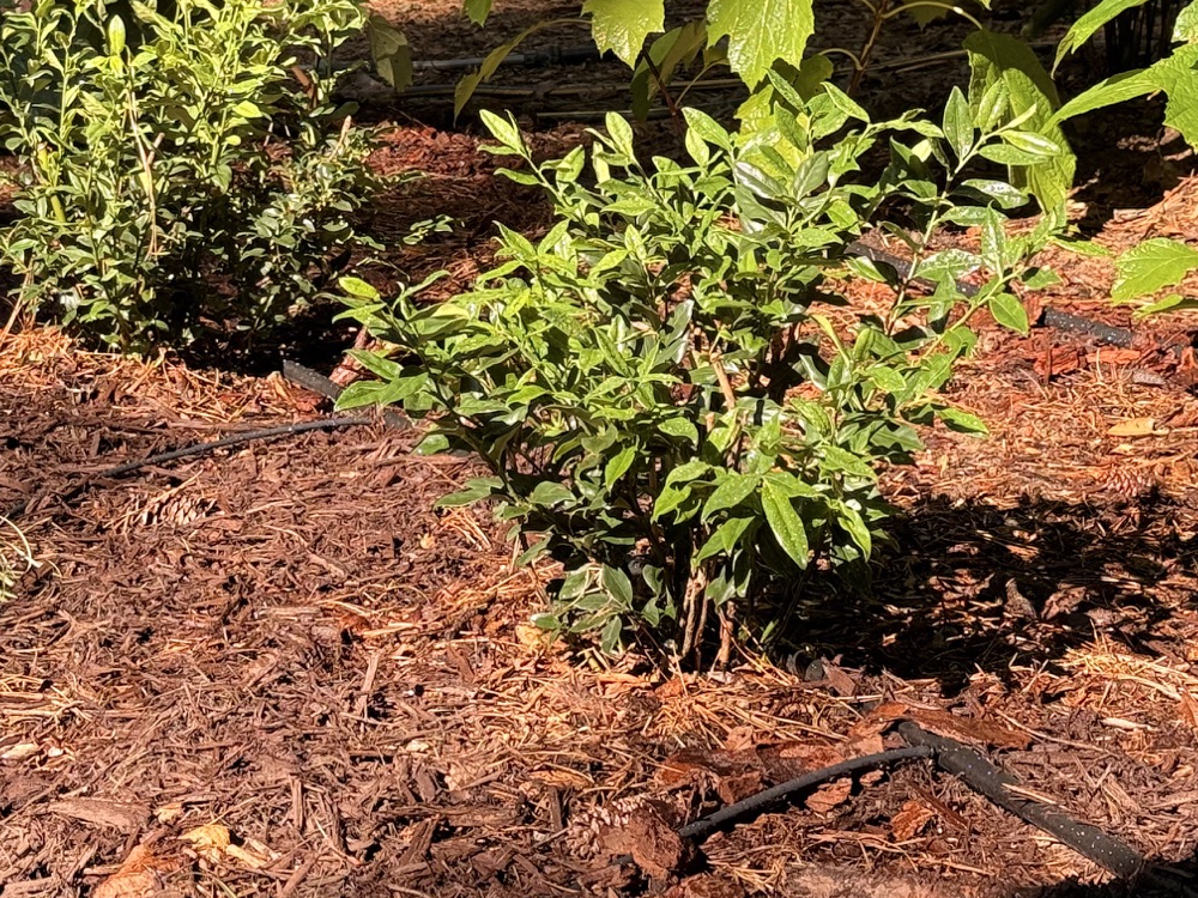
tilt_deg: -0.7
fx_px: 3322
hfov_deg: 20.4
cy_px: 81
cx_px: 510
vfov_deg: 15.2
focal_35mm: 96
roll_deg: -0.9
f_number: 1.78
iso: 80
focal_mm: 6.76
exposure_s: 1/657
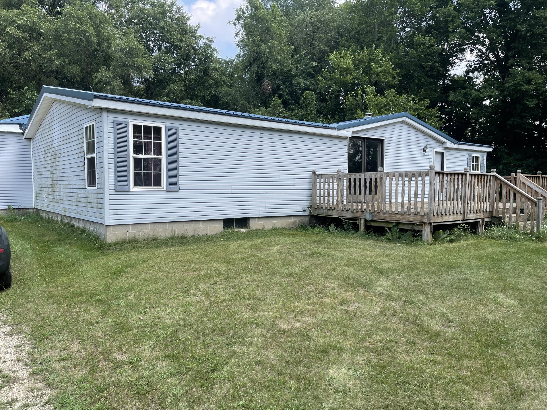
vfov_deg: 54.9
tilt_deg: -5.5
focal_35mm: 25
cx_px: 274
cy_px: 205
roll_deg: -0.2
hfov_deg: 69.4
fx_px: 395
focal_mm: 5.1
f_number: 1.6
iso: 32
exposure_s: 1/1119
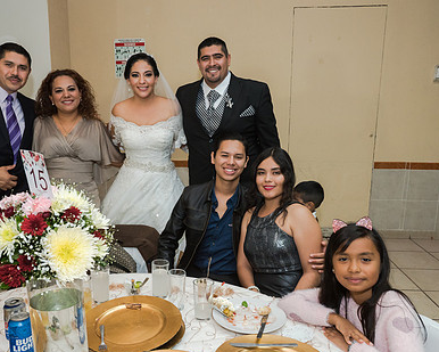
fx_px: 403
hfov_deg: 57.0
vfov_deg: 47.1
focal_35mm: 31
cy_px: 193
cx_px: 191
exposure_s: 1/100
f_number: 4
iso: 1600
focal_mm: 22
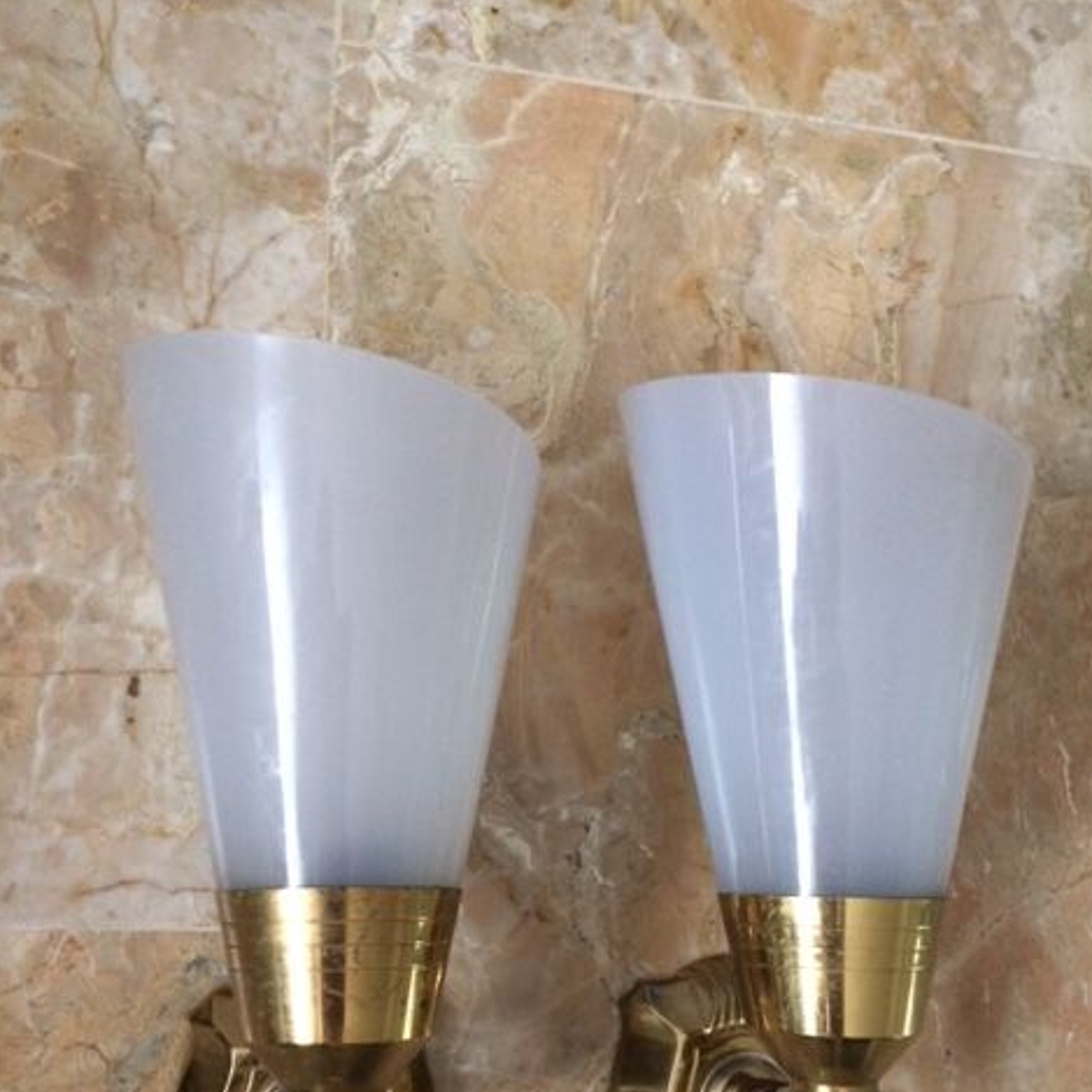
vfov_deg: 46.4
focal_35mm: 35
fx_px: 1249
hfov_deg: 47.2
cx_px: 547
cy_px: 736
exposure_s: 1/25
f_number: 2.2
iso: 320
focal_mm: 4.15
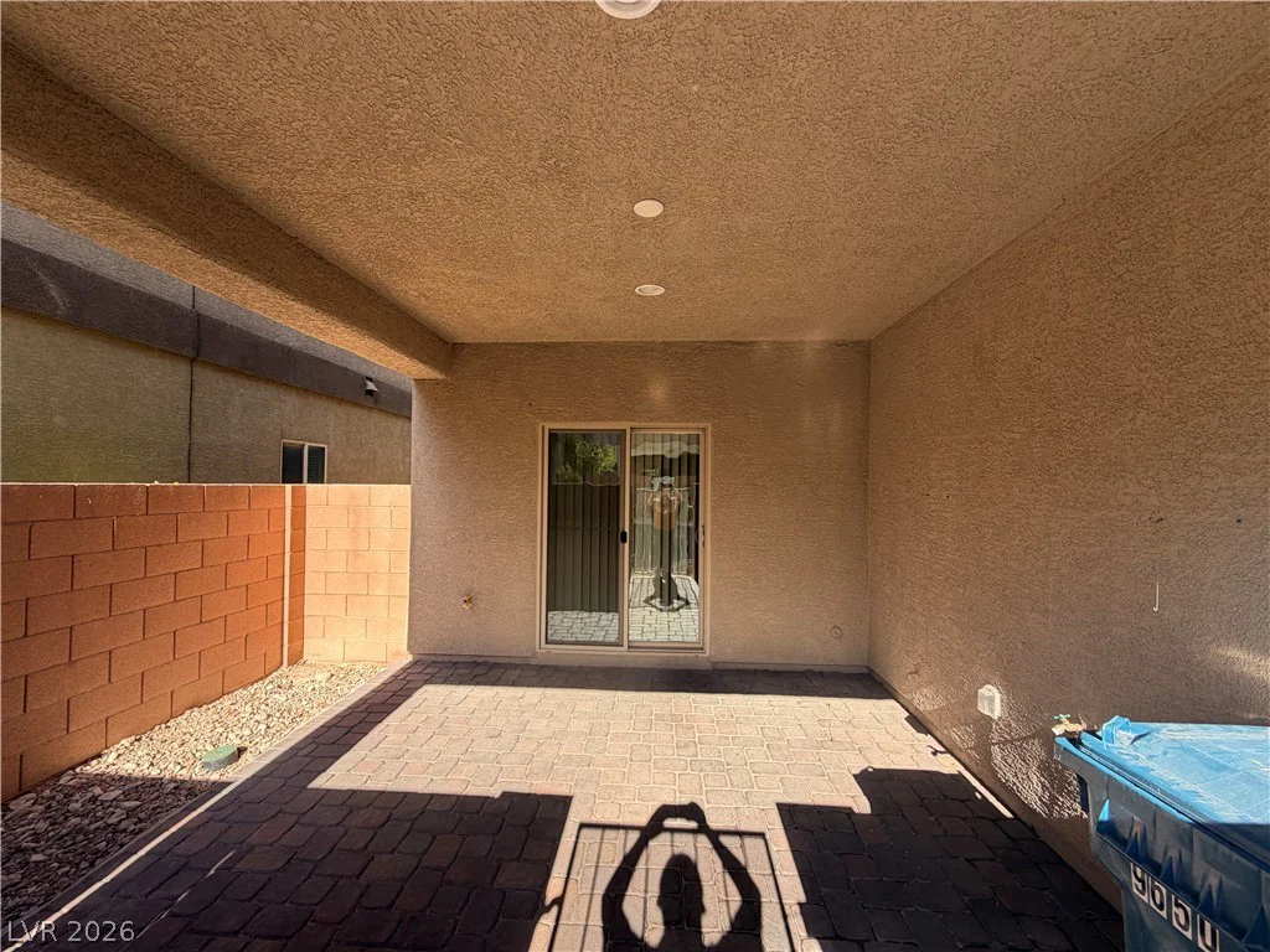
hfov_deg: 102.1
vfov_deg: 85.7
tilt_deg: +1.5
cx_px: 635
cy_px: 476
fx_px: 514
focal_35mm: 14
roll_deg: +0.5
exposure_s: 1/370
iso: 50
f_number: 2.2
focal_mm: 2.22
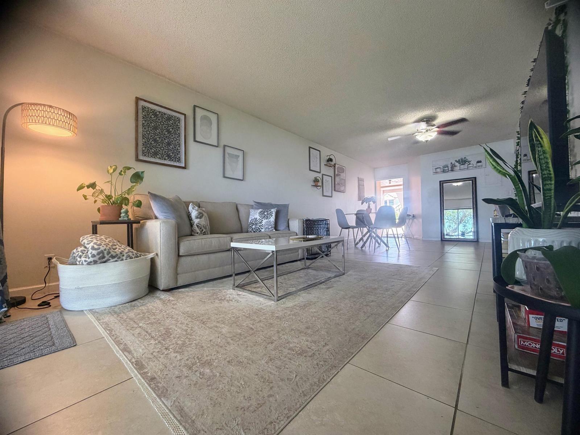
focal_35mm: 14
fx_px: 235
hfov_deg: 102.1
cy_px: 218
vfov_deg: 85.7
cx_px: 290
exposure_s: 1/60
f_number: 2.2
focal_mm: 2.22
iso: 250
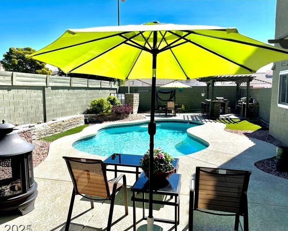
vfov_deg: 51.5
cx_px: 131
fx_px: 239
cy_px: 119
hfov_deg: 62.1
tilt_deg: -7.4
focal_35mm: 28
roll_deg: +0.5
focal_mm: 5.1
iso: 32
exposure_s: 1/4202
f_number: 1.6
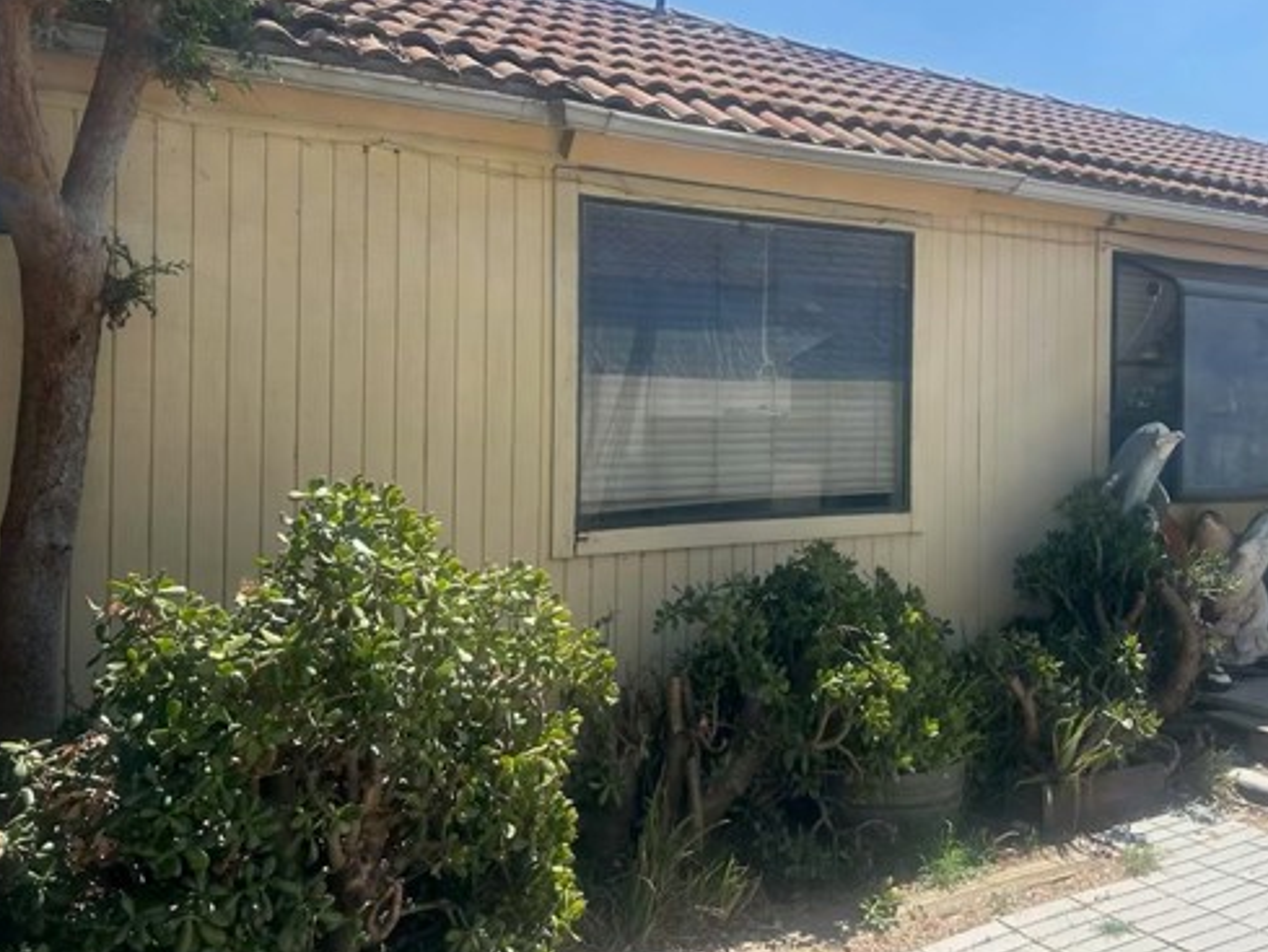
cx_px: 791
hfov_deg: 53.4
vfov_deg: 41.7
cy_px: 402
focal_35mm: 34
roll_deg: +0.3
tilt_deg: +0.9
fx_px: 1246
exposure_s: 1/2915
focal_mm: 5.7
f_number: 1.5
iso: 50
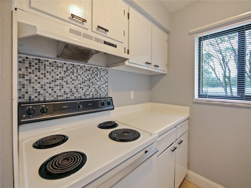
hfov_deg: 102.1
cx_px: 126
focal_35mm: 14
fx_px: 102
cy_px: 94
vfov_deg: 85.7
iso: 3200
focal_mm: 7
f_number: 4
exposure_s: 1/60
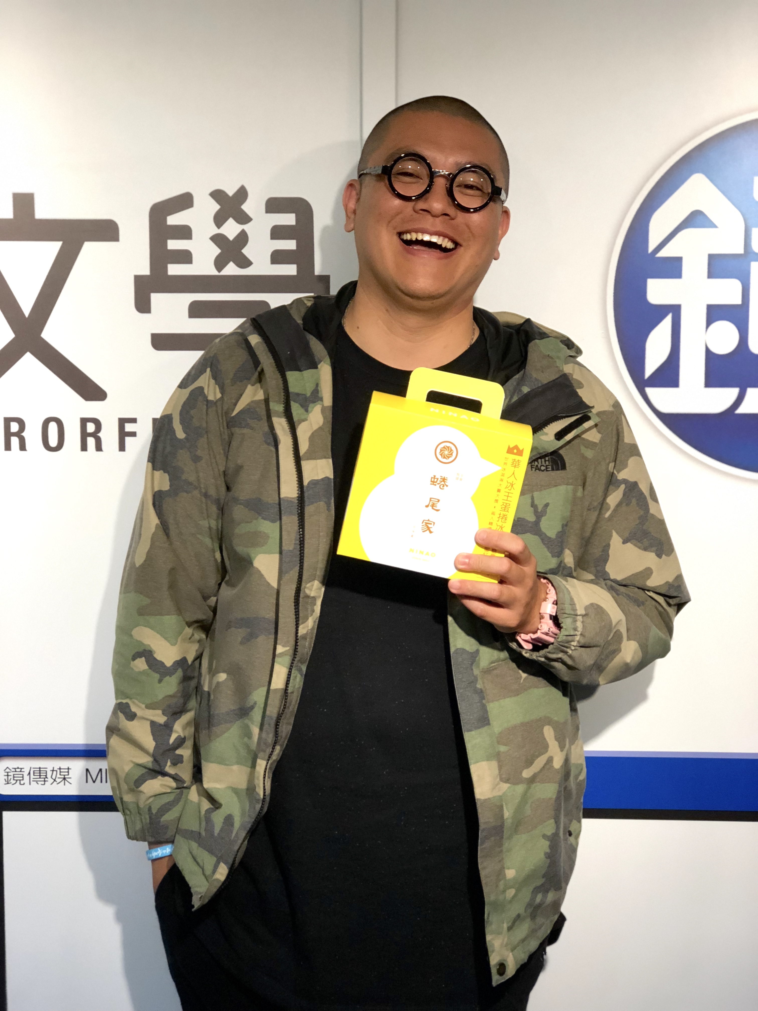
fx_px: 1664
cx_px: 379
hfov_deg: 25.7
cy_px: 506
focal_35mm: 57
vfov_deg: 33.8
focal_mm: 6.6
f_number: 2.8
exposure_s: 1/60
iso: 160
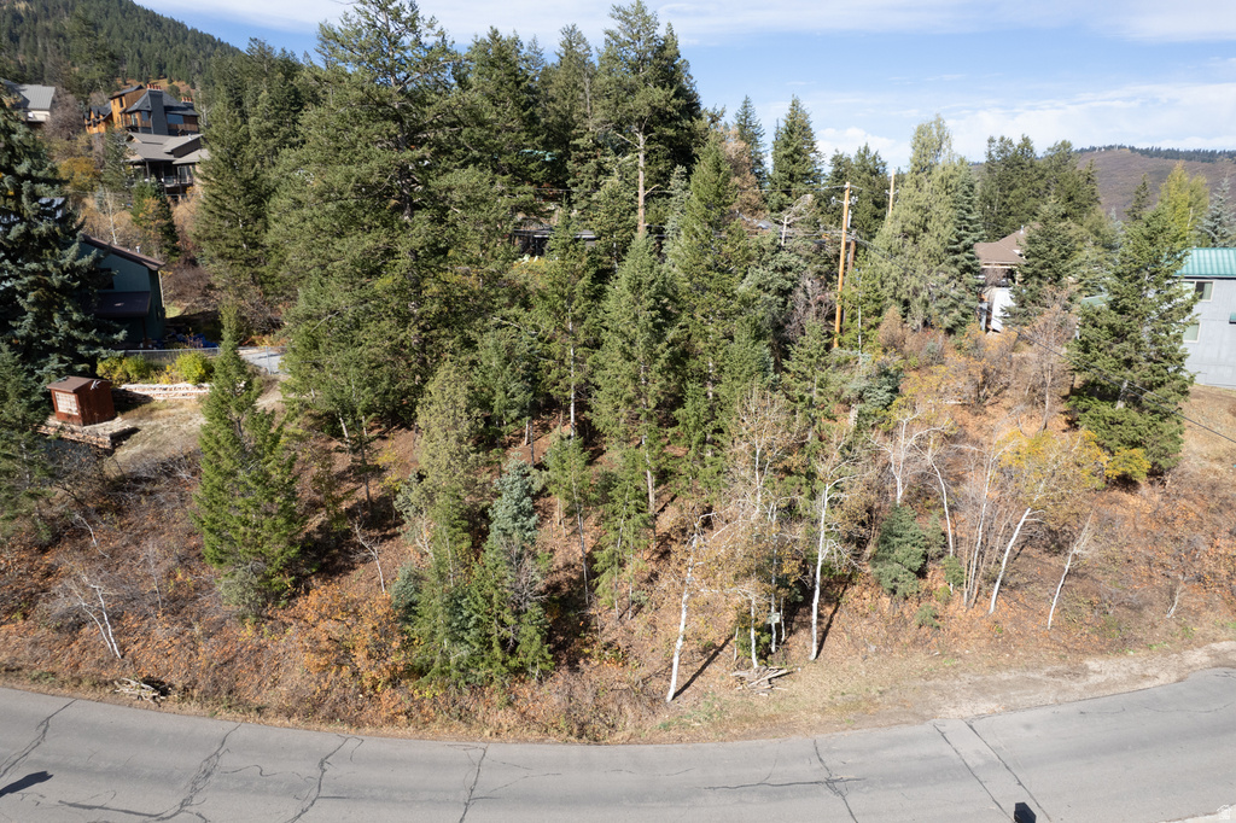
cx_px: 618
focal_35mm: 22
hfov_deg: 78.6
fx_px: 755
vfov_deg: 57.2
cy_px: 412
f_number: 2.8
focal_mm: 8.38
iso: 110
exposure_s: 1/400
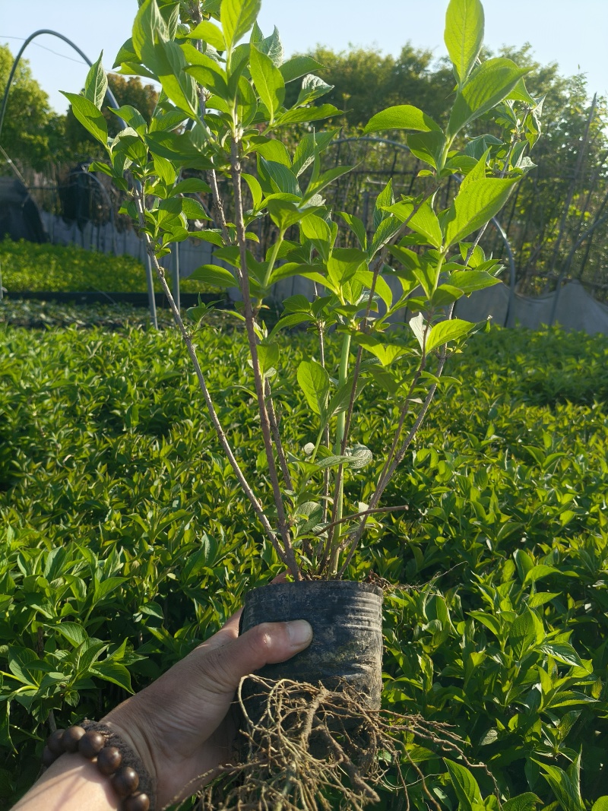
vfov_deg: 67.3
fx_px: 609
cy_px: 406
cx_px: 304
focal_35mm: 26
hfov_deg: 53.1
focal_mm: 4.84
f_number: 1.8
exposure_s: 1/3408
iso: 80
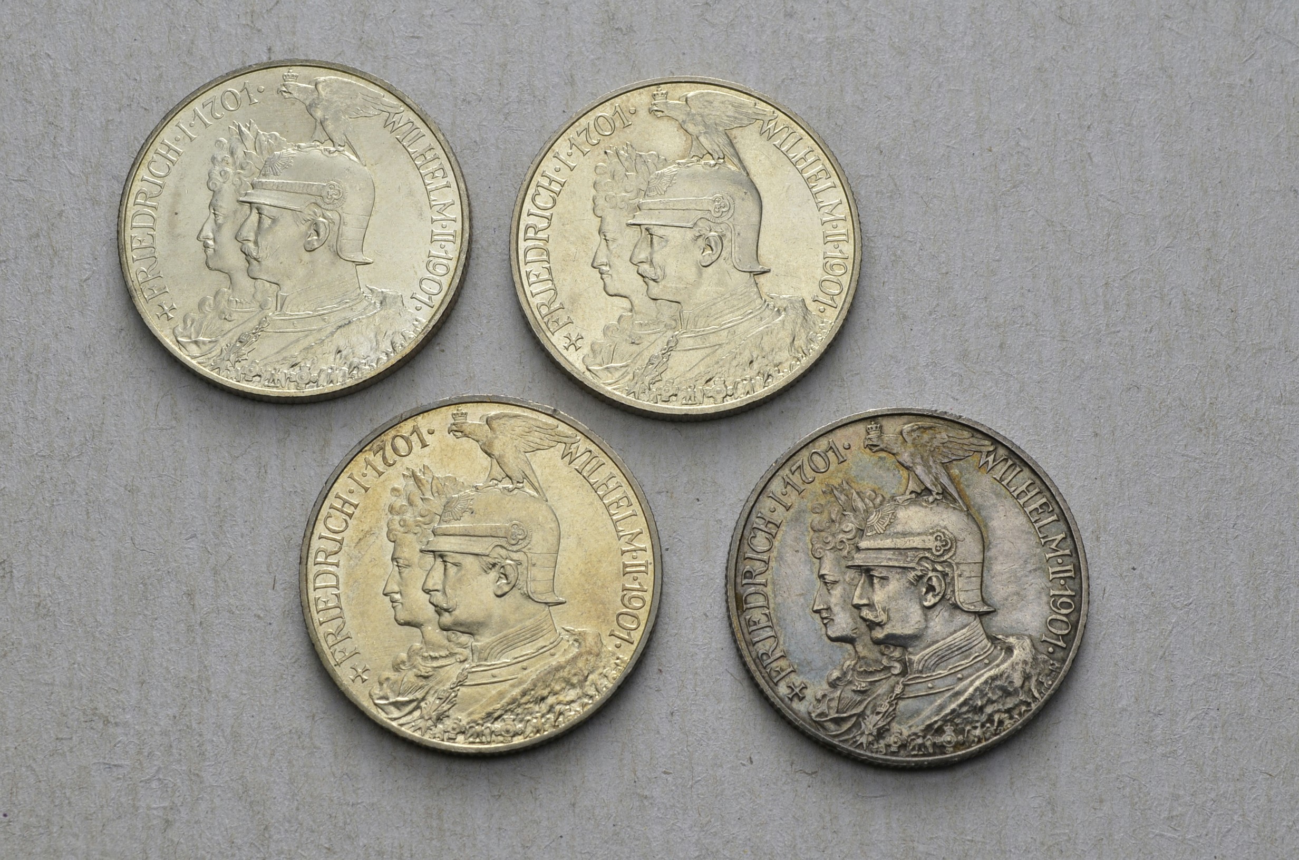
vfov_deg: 20.1
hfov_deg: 29.9
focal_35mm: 68
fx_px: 2431
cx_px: 650
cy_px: 430
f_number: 14
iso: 400
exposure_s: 1/250
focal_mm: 45
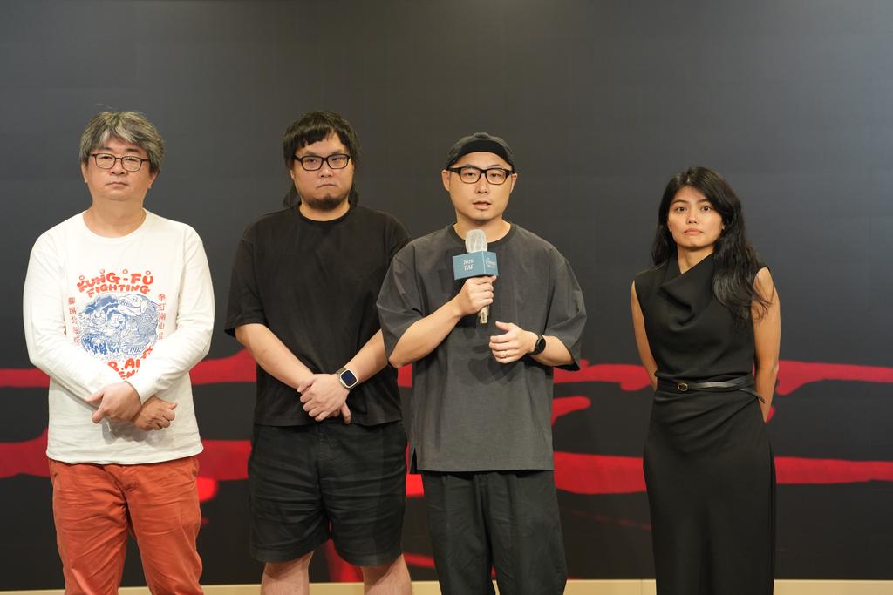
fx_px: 2679
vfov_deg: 12.7
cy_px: 298
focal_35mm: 108
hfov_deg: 18.9
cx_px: 446
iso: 1600
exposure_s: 1/250
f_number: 2.8
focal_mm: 108
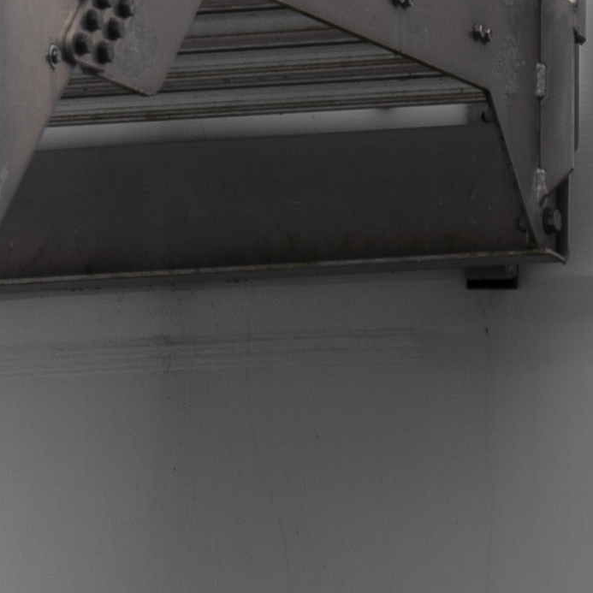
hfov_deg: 3.2
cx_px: 143
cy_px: -1693
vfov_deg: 3.1
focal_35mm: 552
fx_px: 10698
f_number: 2.8
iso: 160
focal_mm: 75
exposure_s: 1/400
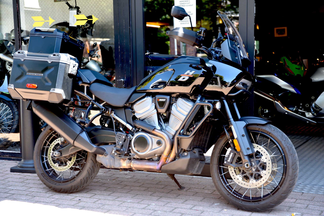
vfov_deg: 21.9
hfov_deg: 32.4
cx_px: 162
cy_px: 108
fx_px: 558
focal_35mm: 62
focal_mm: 62
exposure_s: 1/60
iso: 100
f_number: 3.2
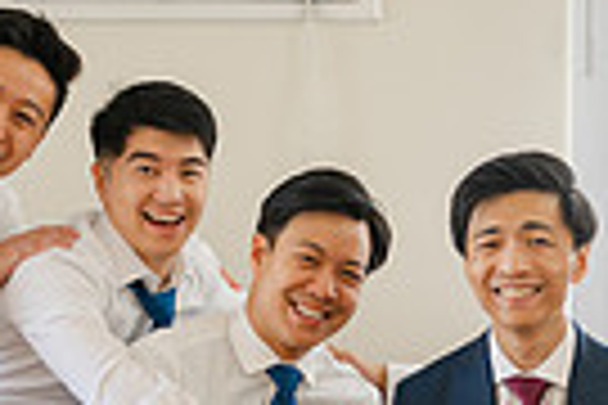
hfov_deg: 16.9
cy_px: 482
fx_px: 2027
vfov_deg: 11.2
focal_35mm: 120
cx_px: 491
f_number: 2.8
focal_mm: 28
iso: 450
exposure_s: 1/160
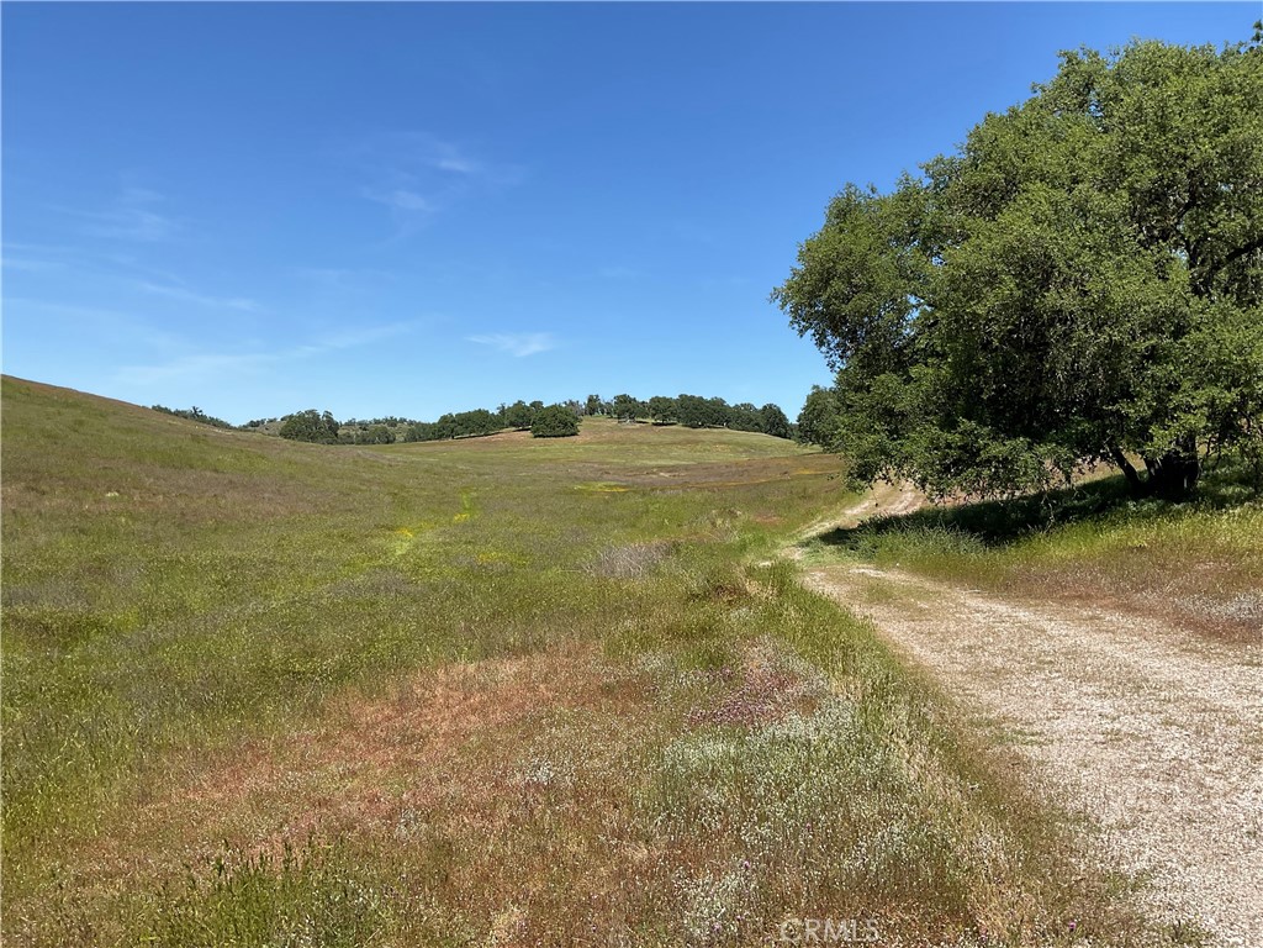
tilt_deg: -1.6
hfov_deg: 61.7
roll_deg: -2.4
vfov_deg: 48.2
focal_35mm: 29
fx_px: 1058
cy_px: 474
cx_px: 632
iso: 16
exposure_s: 1/1848
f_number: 1.8
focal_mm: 3
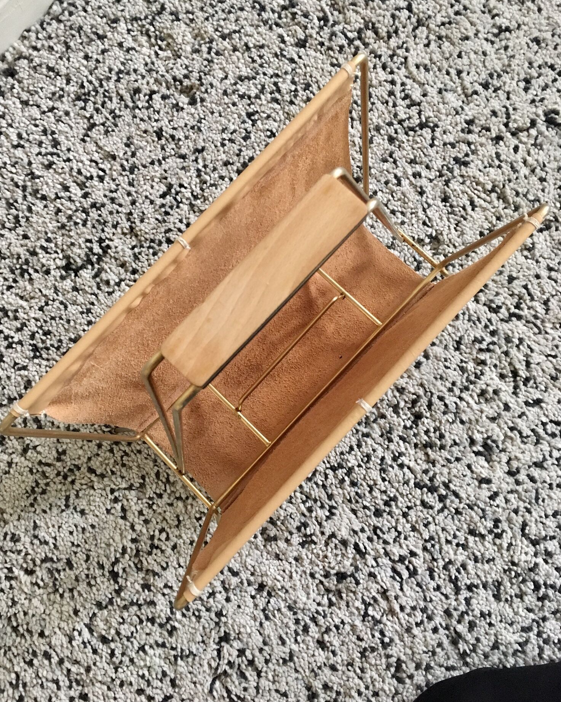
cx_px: 276
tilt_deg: -80.9
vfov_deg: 57.1
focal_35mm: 31
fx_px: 643
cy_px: 328
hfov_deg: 47.1
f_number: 2.2
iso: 200
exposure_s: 1/17
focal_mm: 4.15
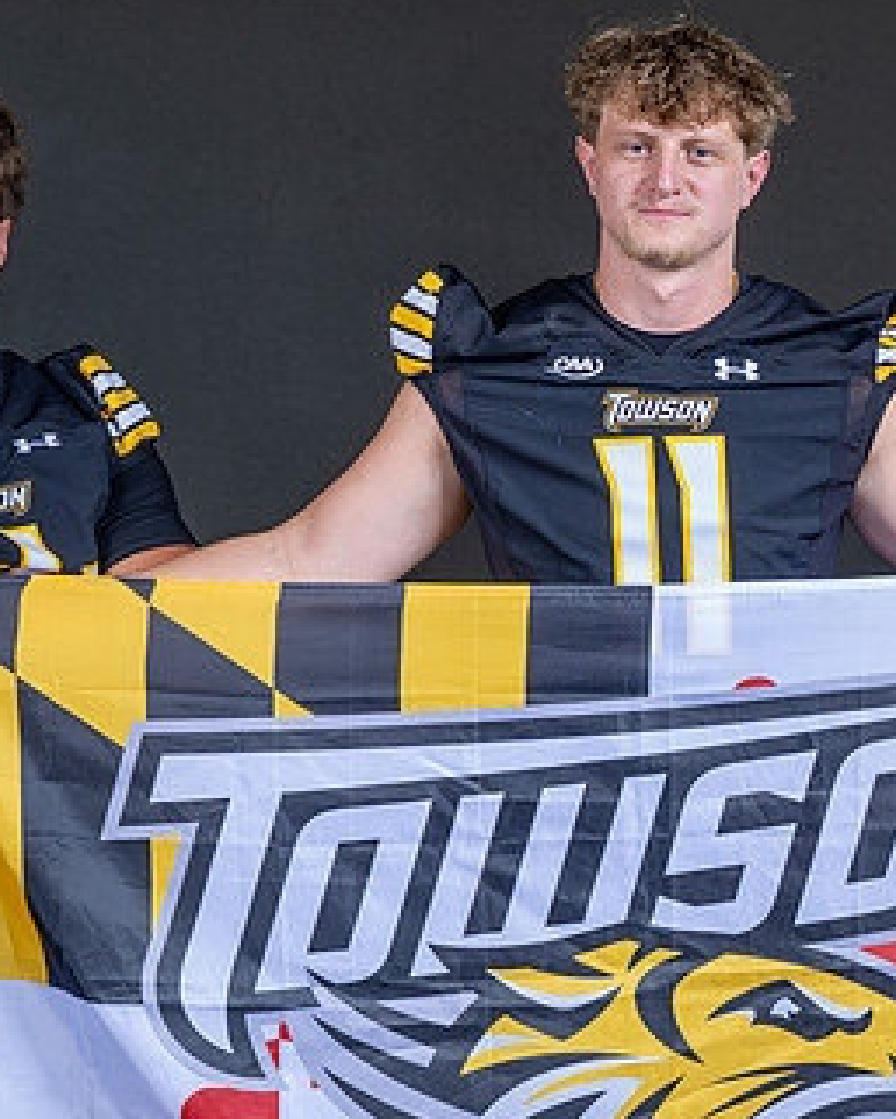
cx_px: 1199
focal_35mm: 100
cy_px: 628
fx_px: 3313
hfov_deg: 14.7
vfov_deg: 19.2
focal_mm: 36
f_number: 7.1
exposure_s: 1/200
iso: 100
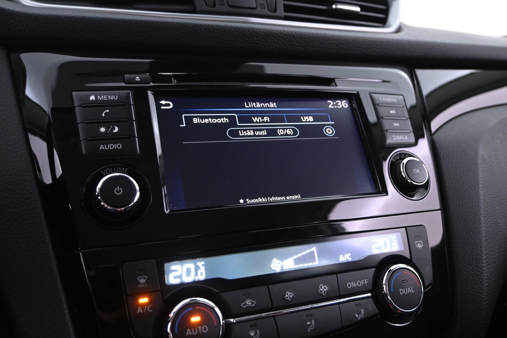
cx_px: 254
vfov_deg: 41.7
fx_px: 444
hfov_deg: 59.5
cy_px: 169
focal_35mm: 32
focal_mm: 21
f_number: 4
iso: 3200
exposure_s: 1/25
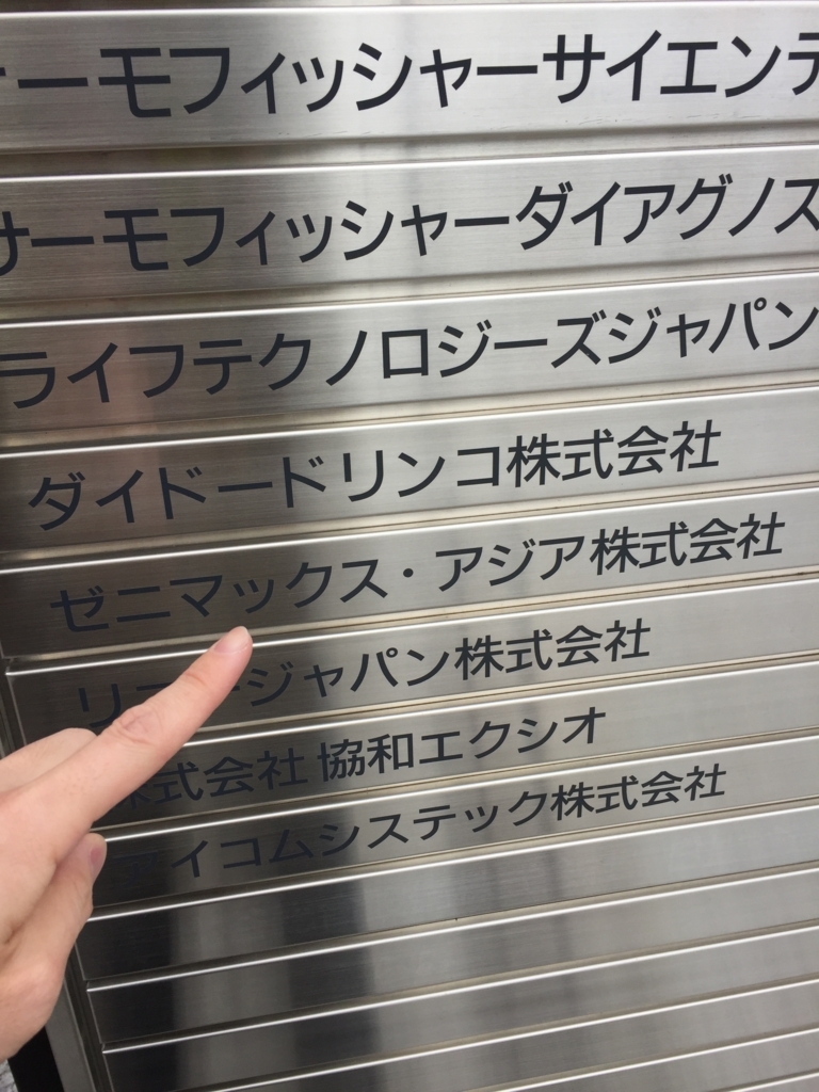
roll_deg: +1.1
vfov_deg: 61.7
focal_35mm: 29
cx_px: 410
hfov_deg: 48.2
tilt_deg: -25.7
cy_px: 546
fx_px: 915
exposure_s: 1/942
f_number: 2.2
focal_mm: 4.15
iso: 32
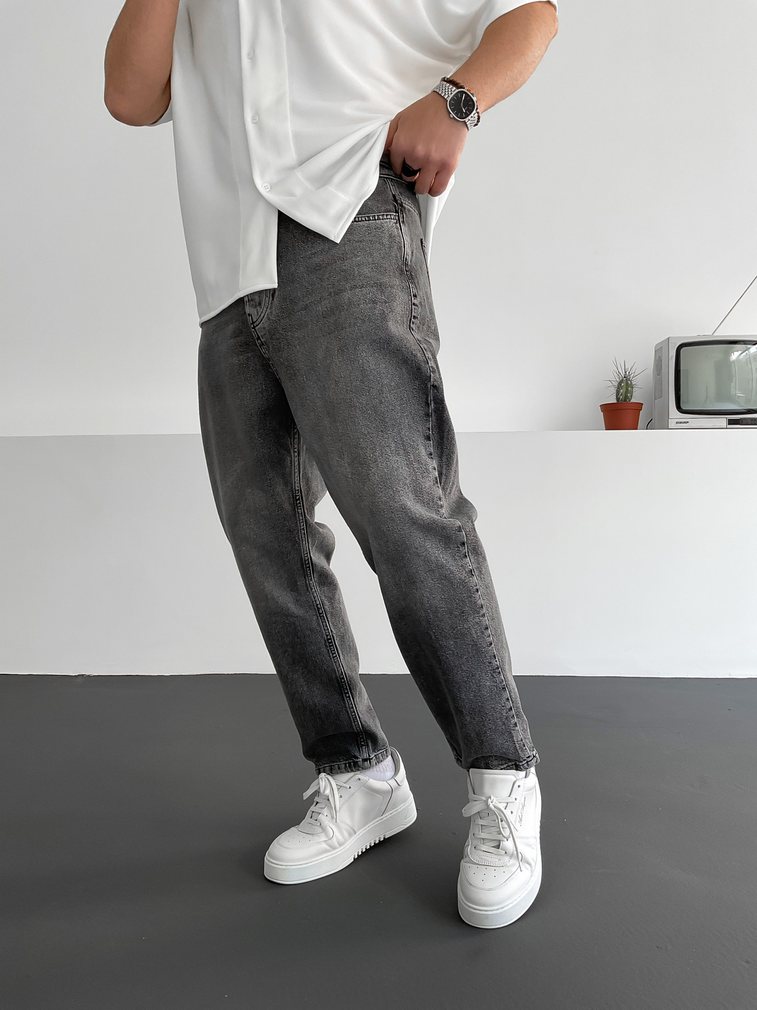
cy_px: 505
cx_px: 378
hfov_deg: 48.2
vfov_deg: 61.7
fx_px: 846
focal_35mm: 29
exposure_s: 1/120
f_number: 1.8
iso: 32
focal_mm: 3
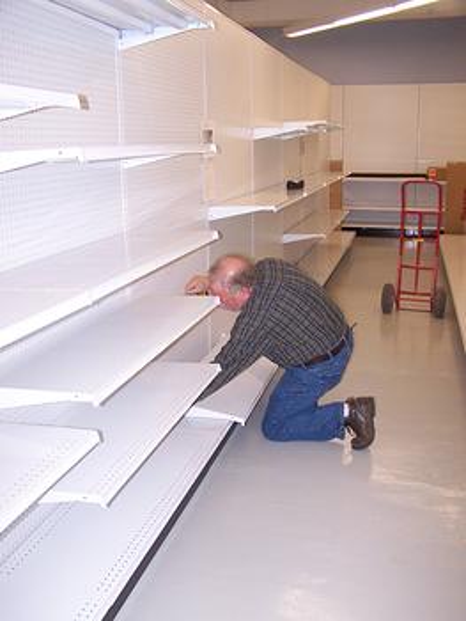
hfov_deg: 37.8
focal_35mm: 38
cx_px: 233
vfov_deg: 48.9
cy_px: 310
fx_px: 681
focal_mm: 6.3
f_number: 2.8
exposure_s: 1/60
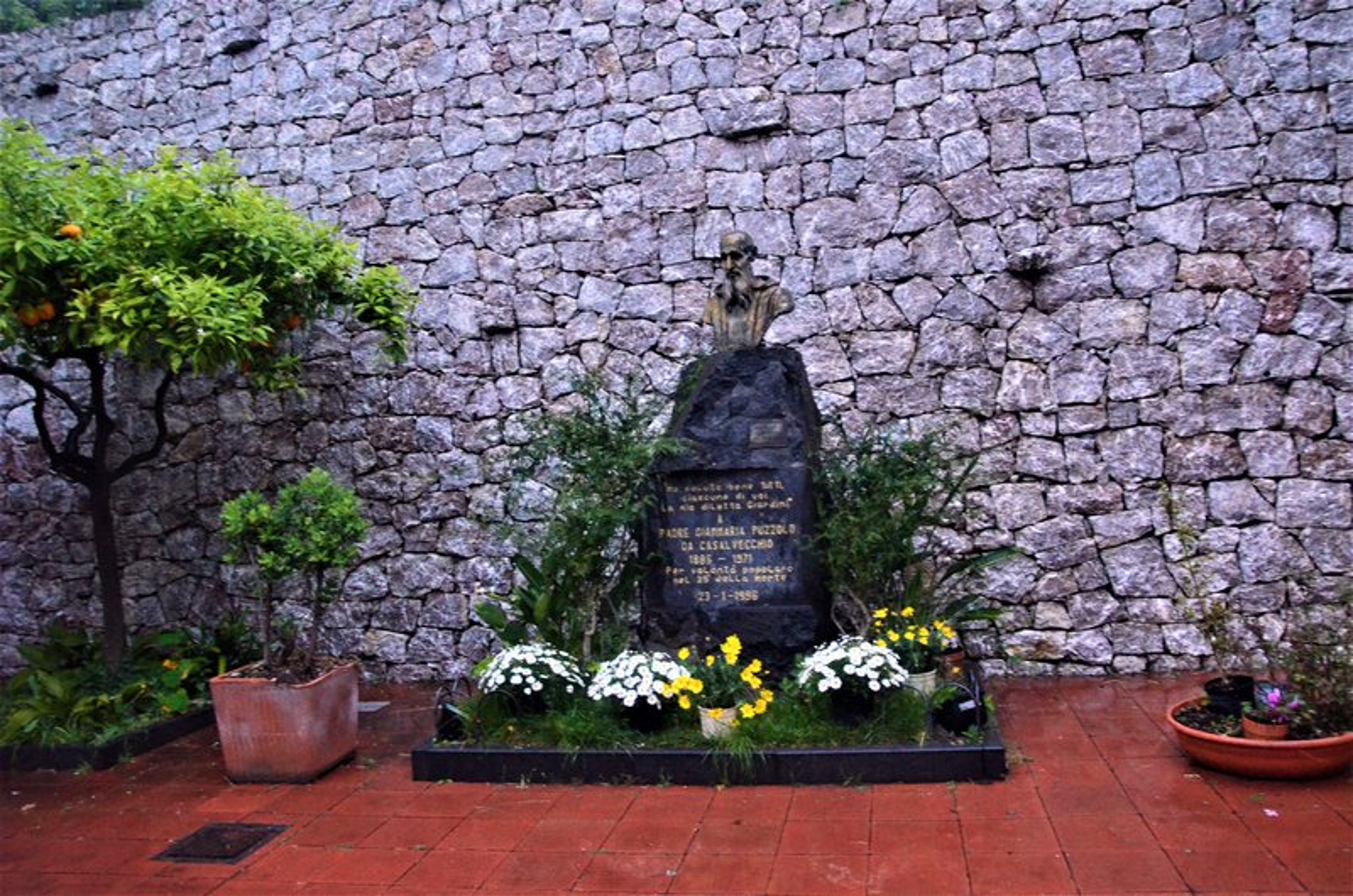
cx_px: 676
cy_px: 448
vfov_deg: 47.7
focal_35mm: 27
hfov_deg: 67.5
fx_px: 1013
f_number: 5.6
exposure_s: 1/6
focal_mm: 18
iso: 5000
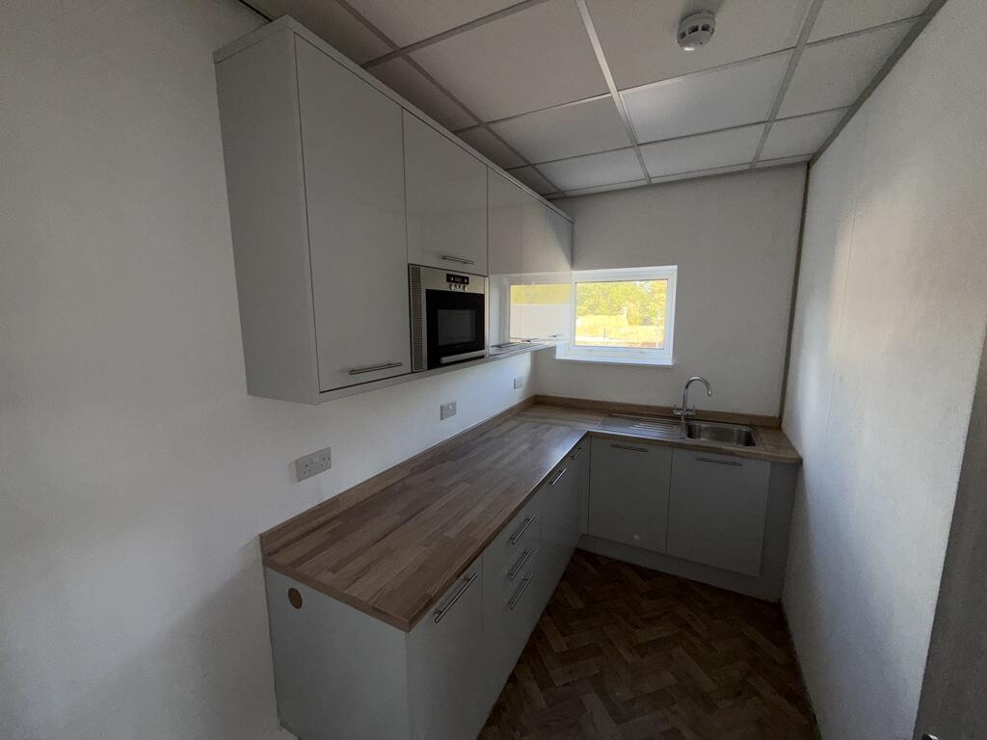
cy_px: 370
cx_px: 494
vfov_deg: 85.7
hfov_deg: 102.1
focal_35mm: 14
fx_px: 399
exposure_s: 1/121
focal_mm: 2.22
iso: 50
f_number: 2.2
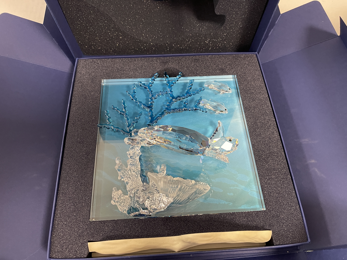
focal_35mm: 25
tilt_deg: -61.7
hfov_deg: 69.4
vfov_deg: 54.9
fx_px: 251
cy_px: 130
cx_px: 174
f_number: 1.6
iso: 400
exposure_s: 1/50
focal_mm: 5.1
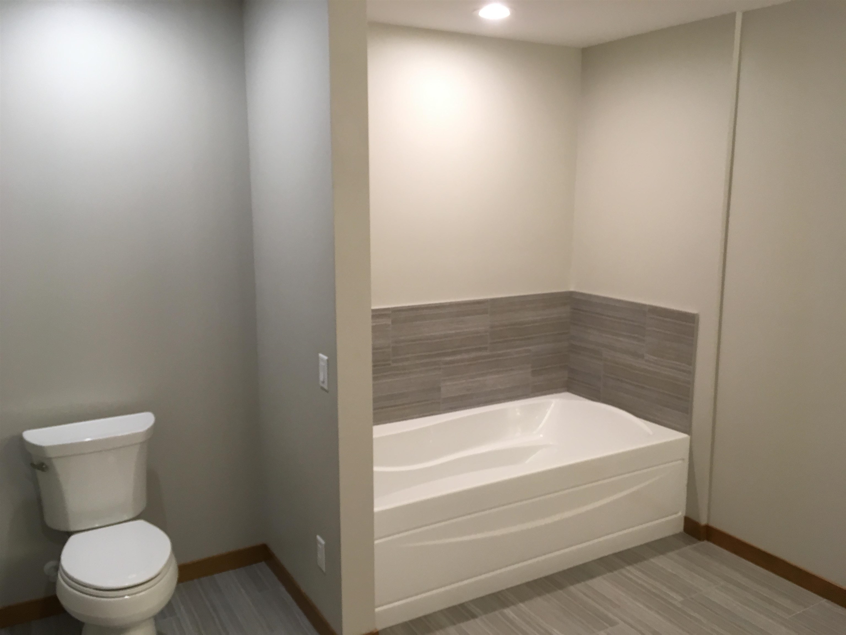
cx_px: 423
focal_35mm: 29
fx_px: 709
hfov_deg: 61.7
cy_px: 318
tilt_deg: -11.1
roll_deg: -0.4
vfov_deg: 48.2
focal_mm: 4.15
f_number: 2.2
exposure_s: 1/30
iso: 50
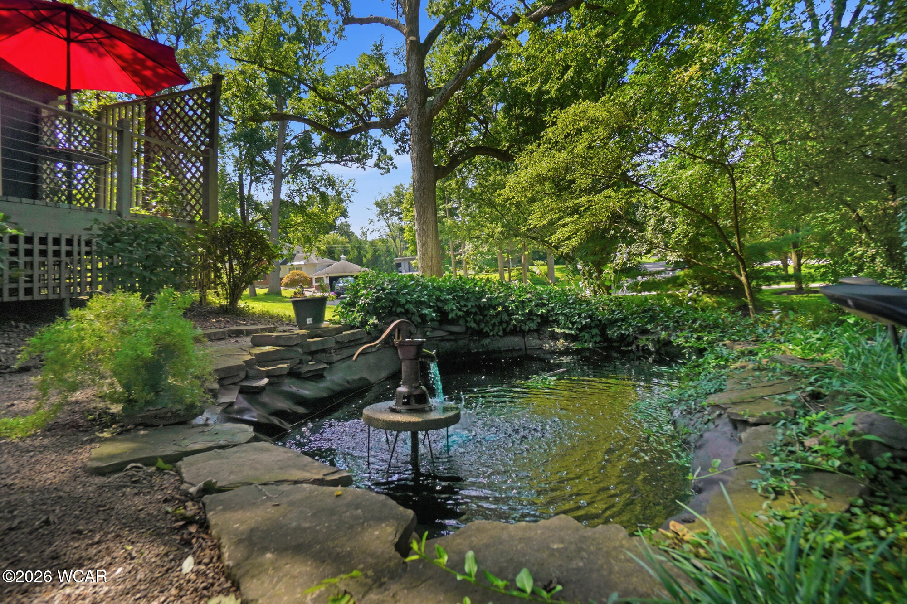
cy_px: 302
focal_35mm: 15
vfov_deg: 77.3
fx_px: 378
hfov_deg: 100.4
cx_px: 454
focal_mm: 10
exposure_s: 1/1500
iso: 125
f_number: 5.6
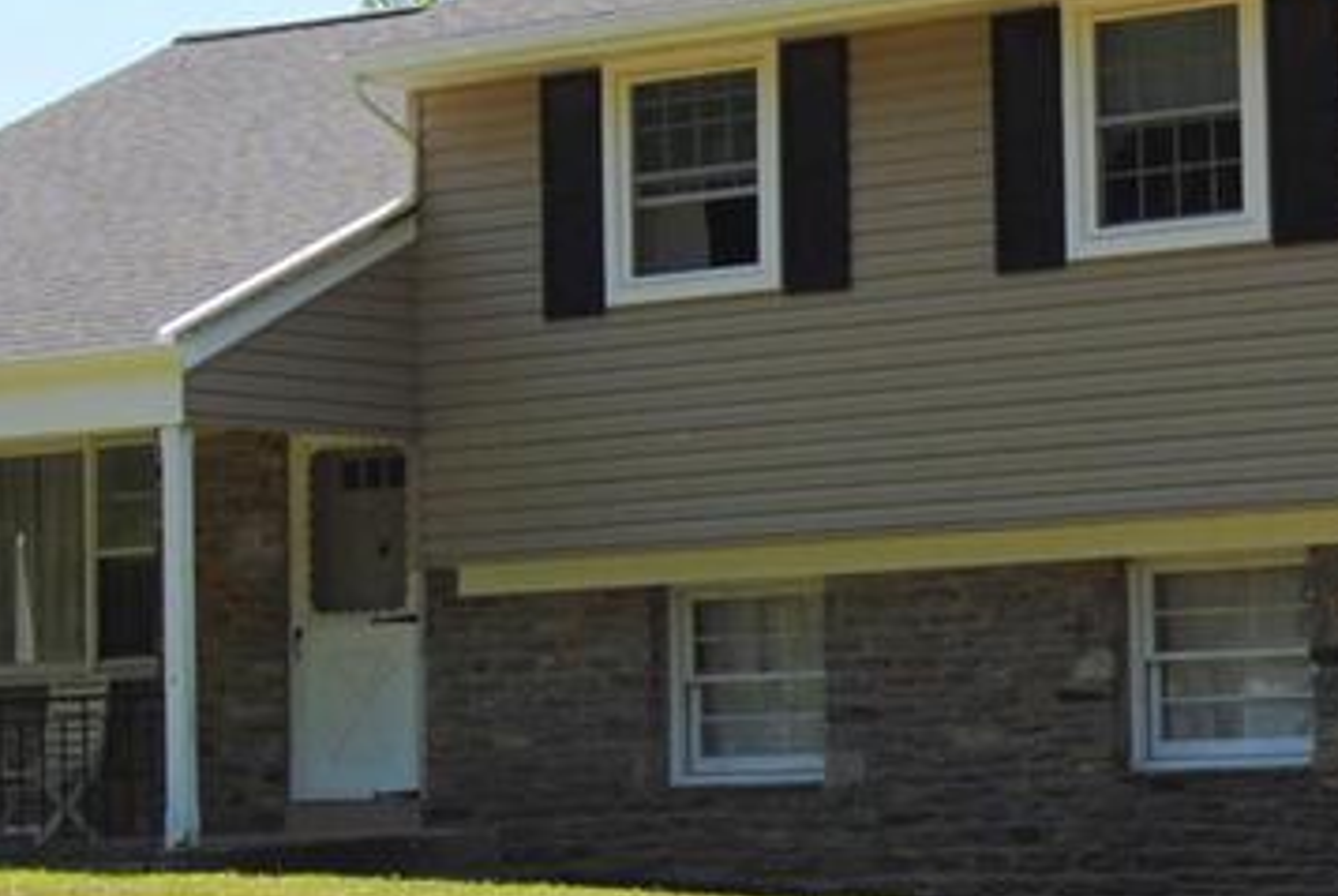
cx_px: 1184
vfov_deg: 12.6
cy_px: 559
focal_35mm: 109
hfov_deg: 18.4
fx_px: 4056
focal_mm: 18
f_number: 8
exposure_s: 1/200
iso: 100
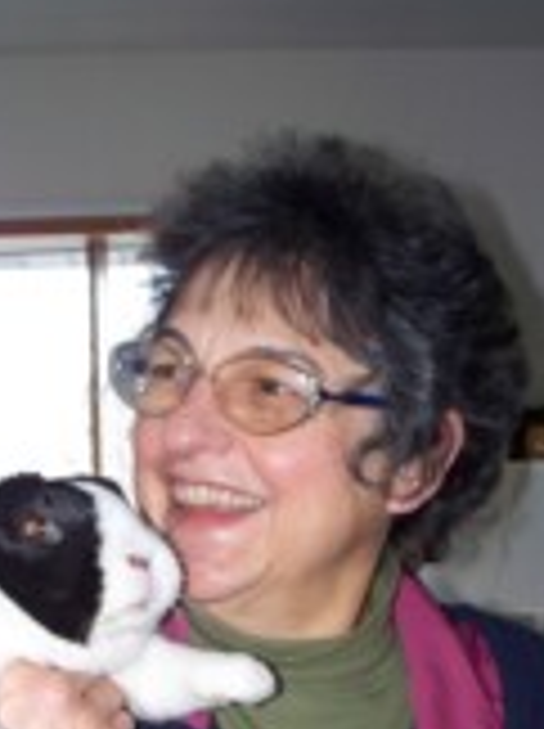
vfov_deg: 24.2
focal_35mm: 78
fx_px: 1639
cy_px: 688
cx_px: 202
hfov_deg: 18.8
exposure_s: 1/30
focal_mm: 7.54
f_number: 2.8
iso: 200
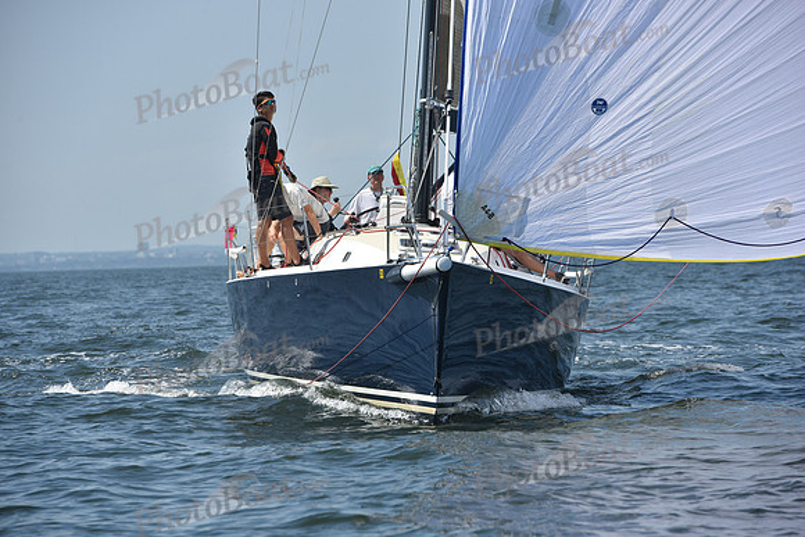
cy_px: 268
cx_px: 402
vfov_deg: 7.0
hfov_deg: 10.5
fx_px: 4361
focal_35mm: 195
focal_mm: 195
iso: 250
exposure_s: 1/1250
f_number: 8
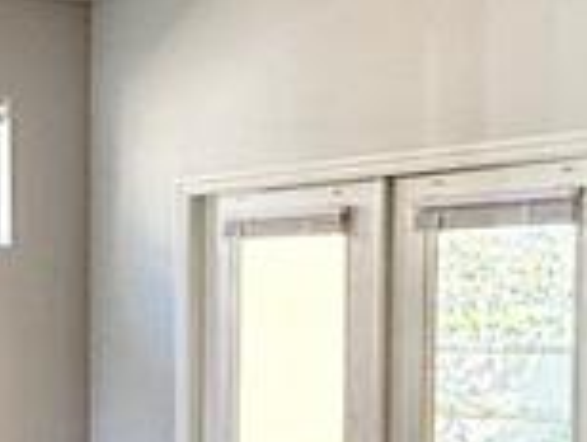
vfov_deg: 15.7
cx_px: -8
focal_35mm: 93
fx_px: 1580
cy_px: 419
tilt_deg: -1.9
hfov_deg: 20.4
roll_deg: +1.2
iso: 125
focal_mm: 2.22
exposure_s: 1/99
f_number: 2.2
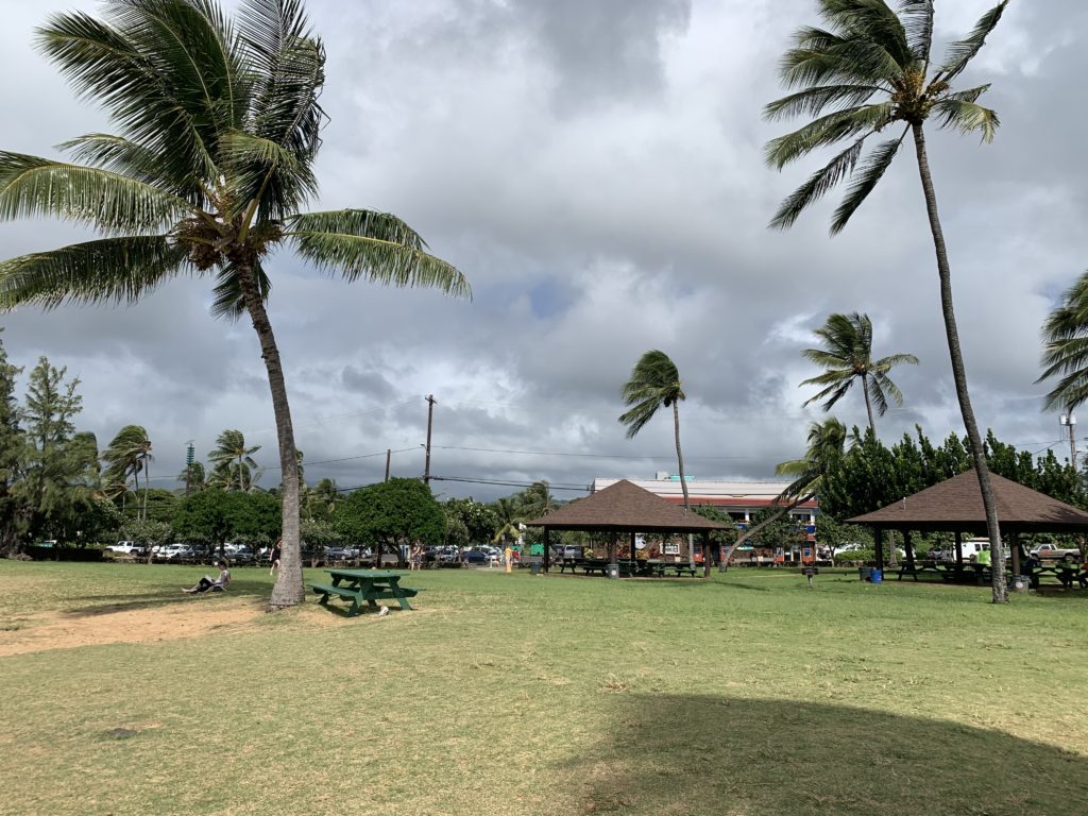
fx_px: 817
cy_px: 408
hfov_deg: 67.3
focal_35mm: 26
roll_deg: -1.0
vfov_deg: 53.1
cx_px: 544
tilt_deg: +10.3
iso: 25
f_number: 1.8
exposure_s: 1/4673
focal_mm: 4.25
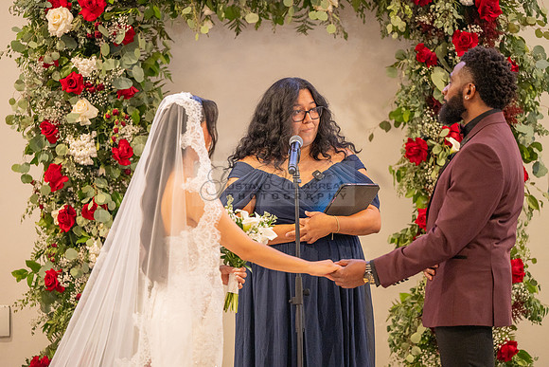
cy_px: 184
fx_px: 2440
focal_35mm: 160
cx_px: 274
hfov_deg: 12.8
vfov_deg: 8.6
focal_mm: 160
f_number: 2.8
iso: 1600
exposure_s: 1/125
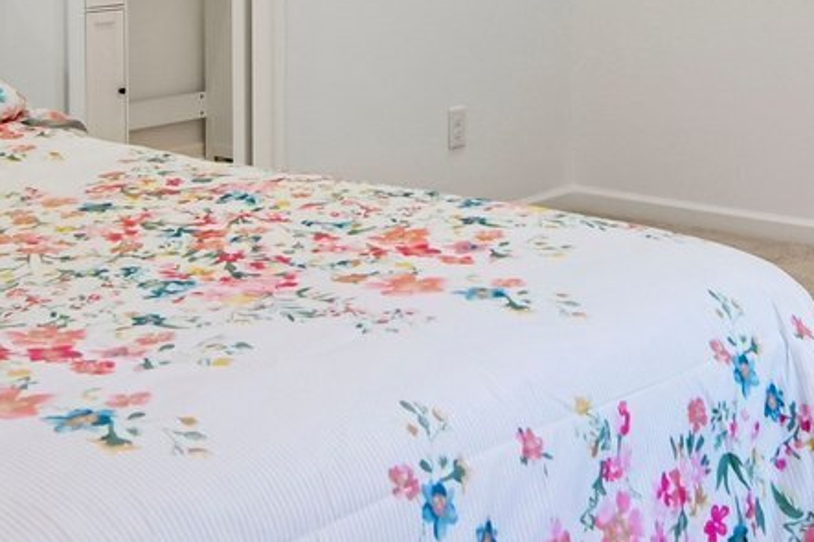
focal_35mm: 74
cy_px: -139
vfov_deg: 17.4
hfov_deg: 27.4
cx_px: 410
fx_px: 1673
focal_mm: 16
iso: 400
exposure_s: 1/15
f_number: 10
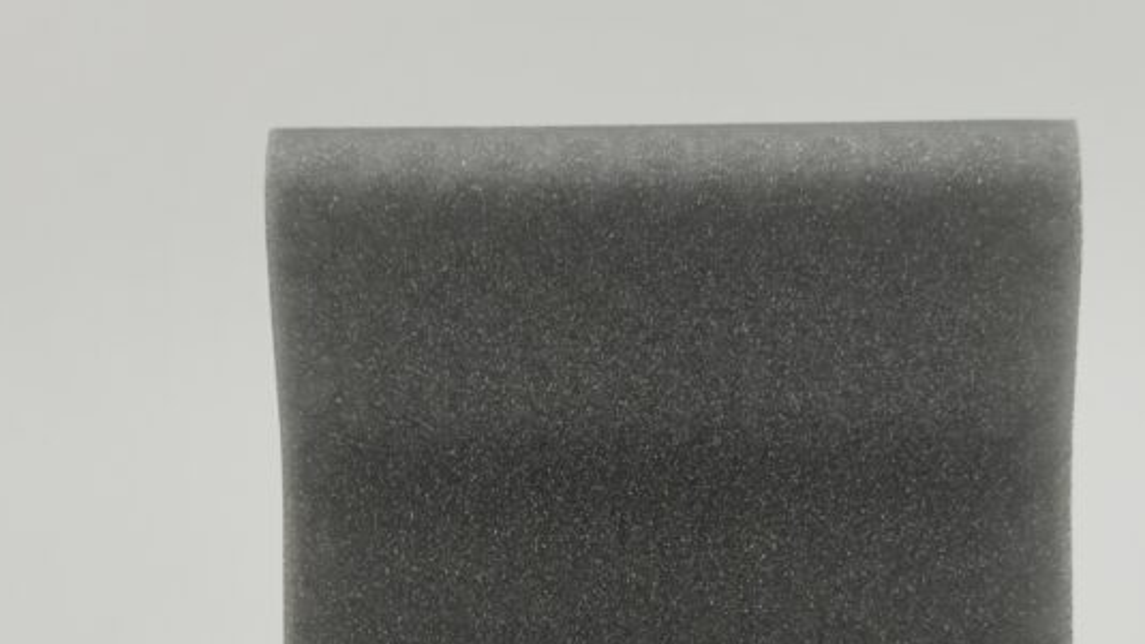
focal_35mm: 100
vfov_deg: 11.9
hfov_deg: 21.3
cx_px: 659
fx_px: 3036
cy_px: 685
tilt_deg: -14.2
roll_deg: +0.3
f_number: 1.78
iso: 80
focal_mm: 6.76
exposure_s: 1/3226
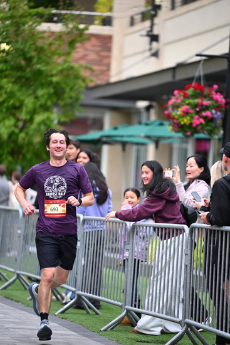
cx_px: 115
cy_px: 172
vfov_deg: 10.3
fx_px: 1915
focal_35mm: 200
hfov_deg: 6.9
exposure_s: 1/2000
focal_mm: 200
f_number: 2.8
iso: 1000
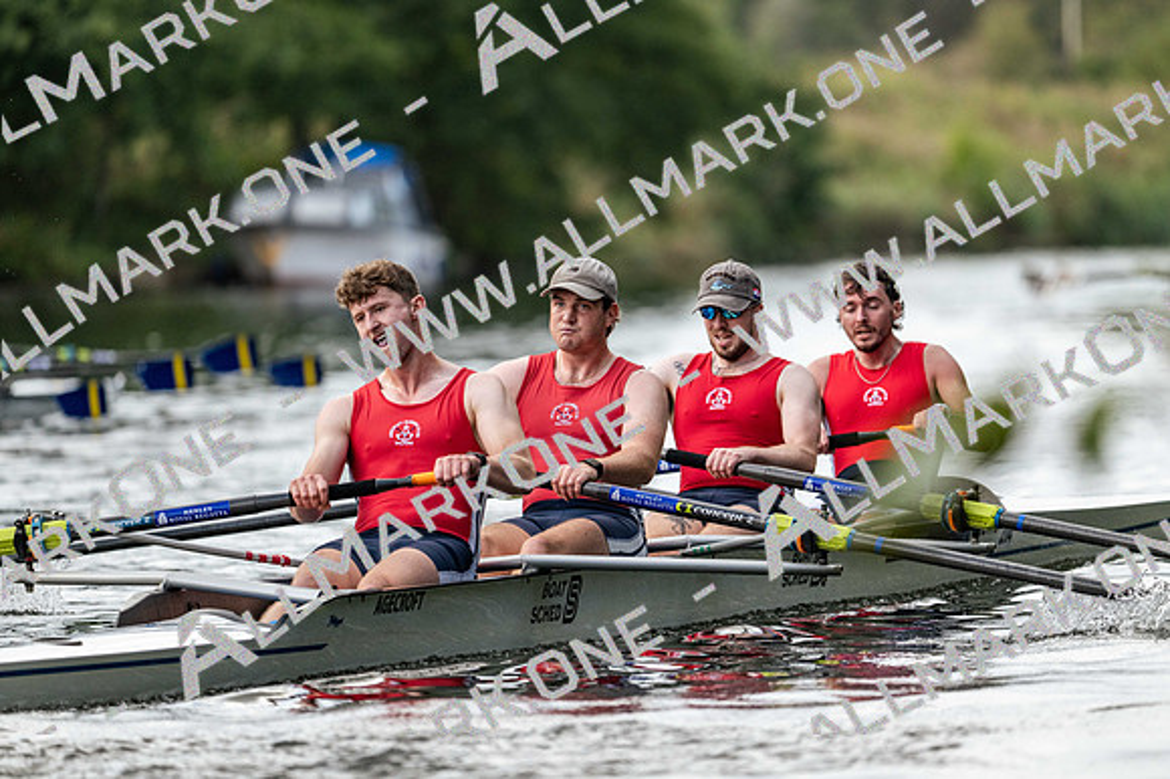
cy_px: 390
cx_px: 585
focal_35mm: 400
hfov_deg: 5.2
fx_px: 12995
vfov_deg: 3.4
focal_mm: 400
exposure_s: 1/2500
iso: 900
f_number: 4.5
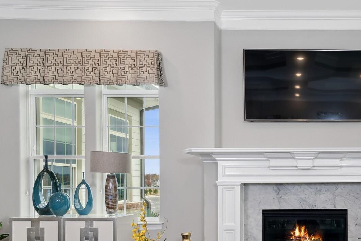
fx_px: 291
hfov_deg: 58.3
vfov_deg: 43.5
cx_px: 293
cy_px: 182
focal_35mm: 29
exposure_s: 1/40
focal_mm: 16
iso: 200
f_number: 8
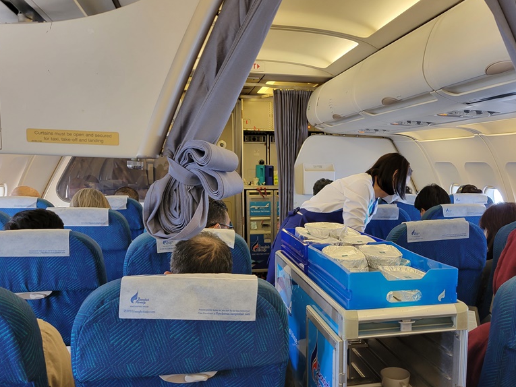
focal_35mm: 34
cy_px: 227
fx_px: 507
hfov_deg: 53.4
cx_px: 318
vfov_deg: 41.7
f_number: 1.8
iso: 80
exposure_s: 1/45
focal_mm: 5.4
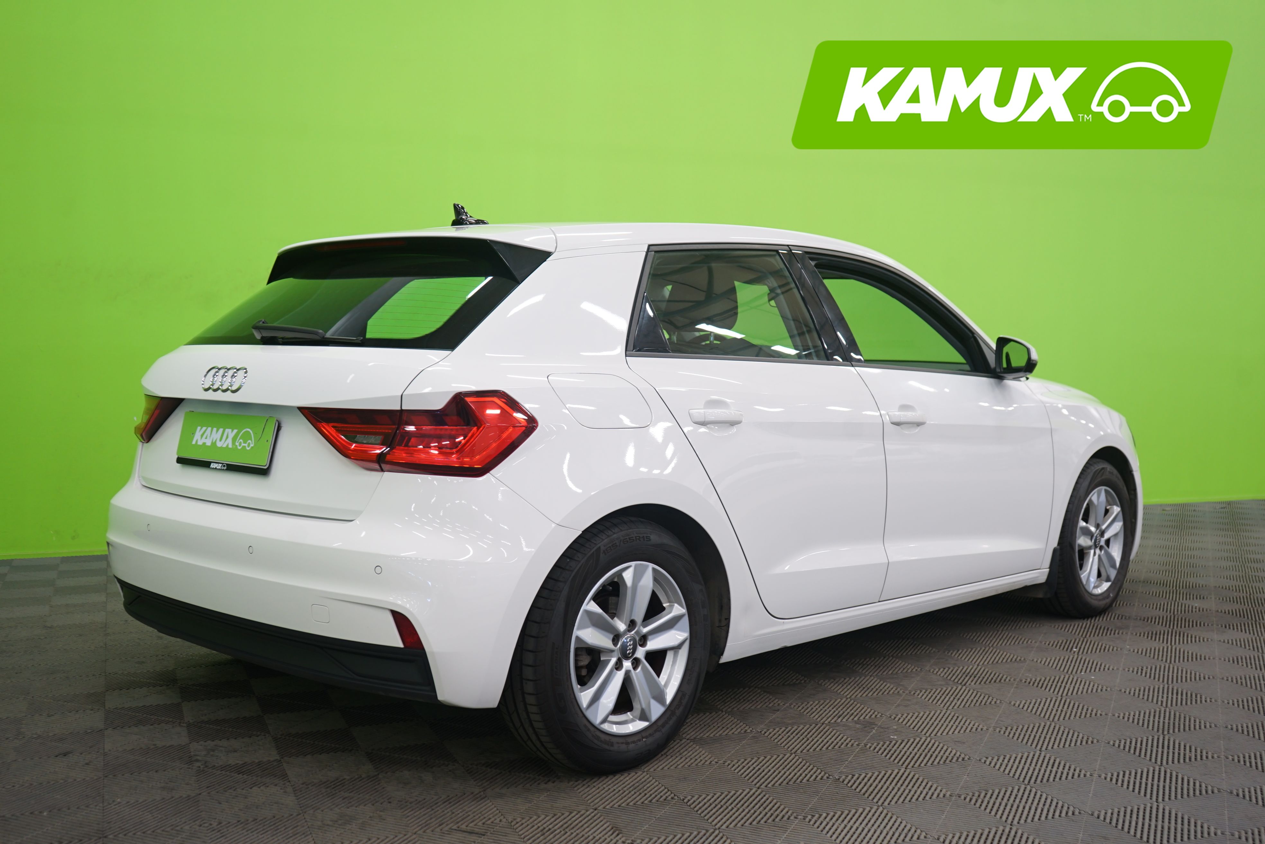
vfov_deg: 36.9
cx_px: 632
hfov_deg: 53.1
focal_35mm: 36
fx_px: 1265
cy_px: 422
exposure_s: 1/8
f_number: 5
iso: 400
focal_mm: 36
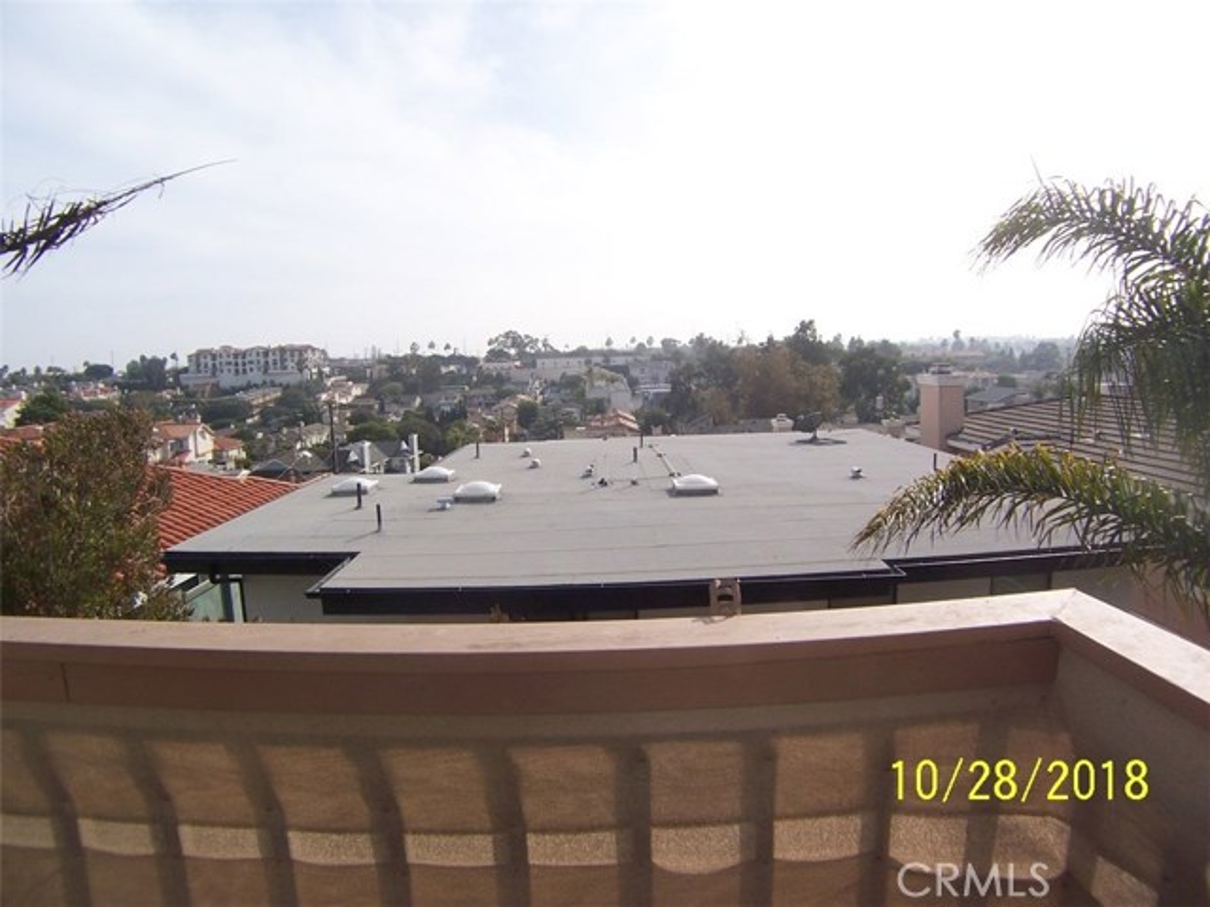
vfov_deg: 42.9
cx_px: 605
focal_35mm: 33
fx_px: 1154
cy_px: 454
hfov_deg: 55.4
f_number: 4
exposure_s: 1/750
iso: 80
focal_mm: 5.5
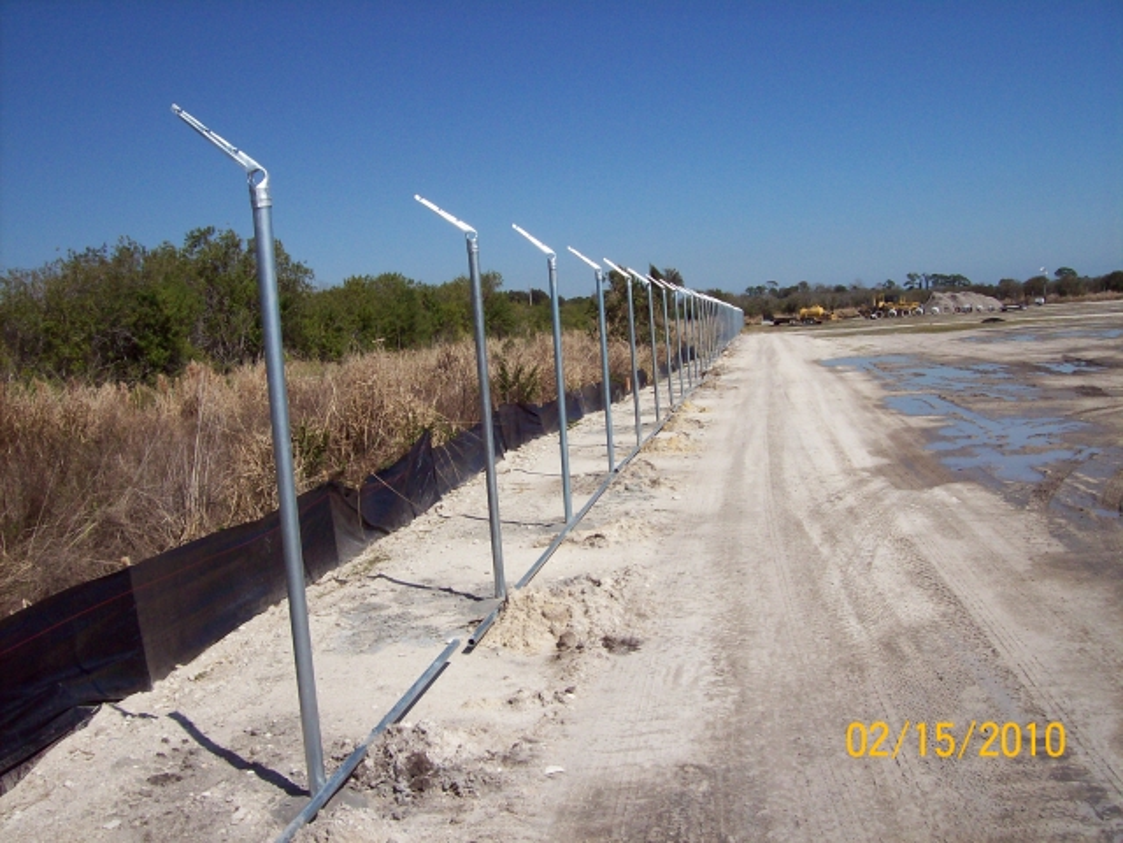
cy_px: 422
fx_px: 1168
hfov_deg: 51.4
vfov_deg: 39.7
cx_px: 562
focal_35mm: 36
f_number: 4.8
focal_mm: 6
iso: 80
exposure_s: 1/1401
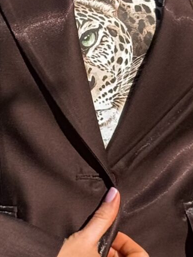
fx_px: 1775
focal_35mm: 239
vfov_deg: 8.3
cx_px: 71
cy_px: 89
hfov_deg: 6.2
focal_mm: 6.76
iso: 64
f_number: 1.78
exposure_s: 1/7937
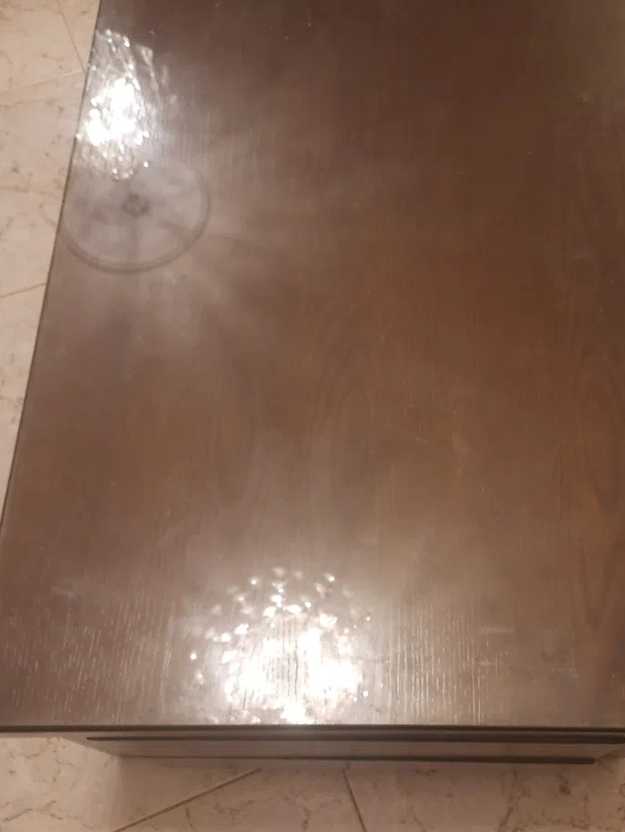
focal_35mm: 36
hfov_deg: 39.1
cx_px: 430
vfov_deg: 51.3
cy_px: 457
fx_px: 866
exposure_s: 1/33
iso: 320
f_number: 1.8
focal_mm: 5.23
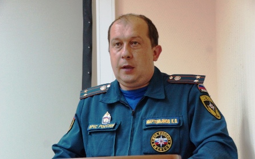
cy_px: 85
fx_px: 483
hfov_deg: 29.6
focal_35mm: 70
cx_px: 128
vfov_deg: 18.7
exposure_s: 1/80
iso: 2000
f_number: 4.5
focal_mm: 45
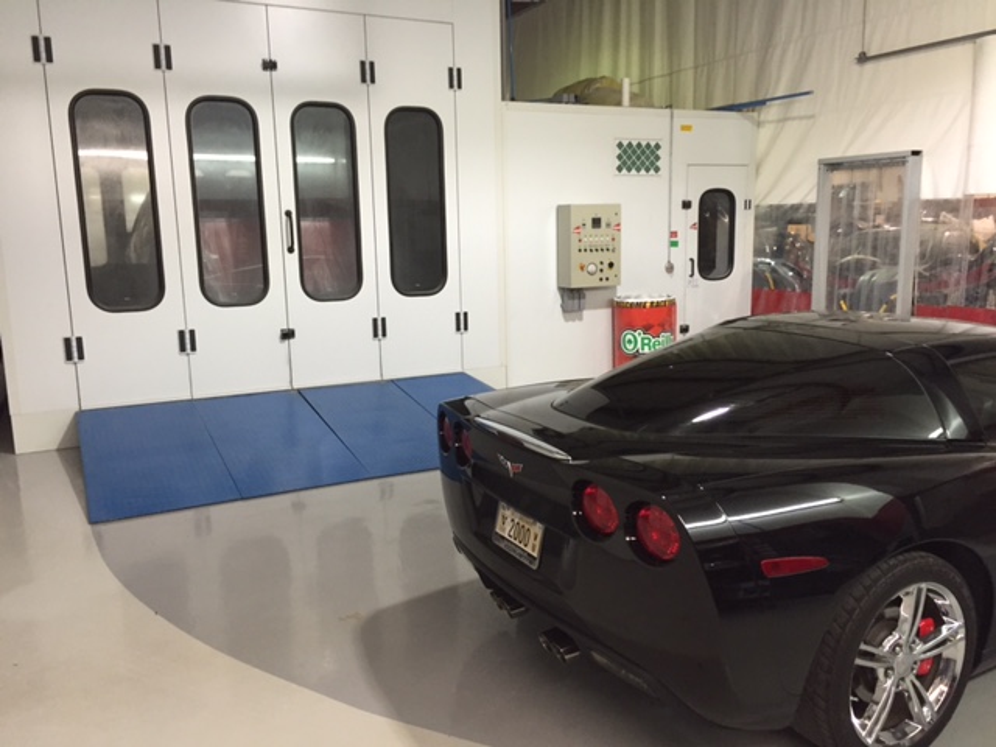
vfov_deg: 48.2
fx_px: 834
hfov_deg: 61.7
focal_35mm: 29
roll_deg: +1.1
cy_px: 374
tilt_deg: -9.9
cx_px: 498
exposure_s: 1/30
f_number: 2.2
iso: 125
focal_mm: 4.15
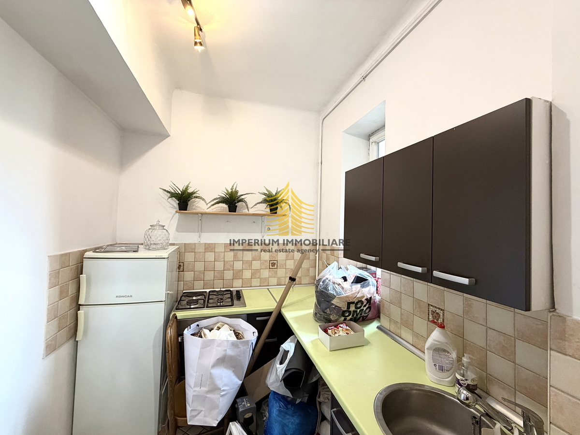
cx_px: 290
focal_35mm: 14
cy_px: 218
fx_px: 235
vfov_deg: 85.7
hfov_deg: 102.1
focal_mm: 2.22
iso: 250
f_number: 2.2
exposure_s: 1/50
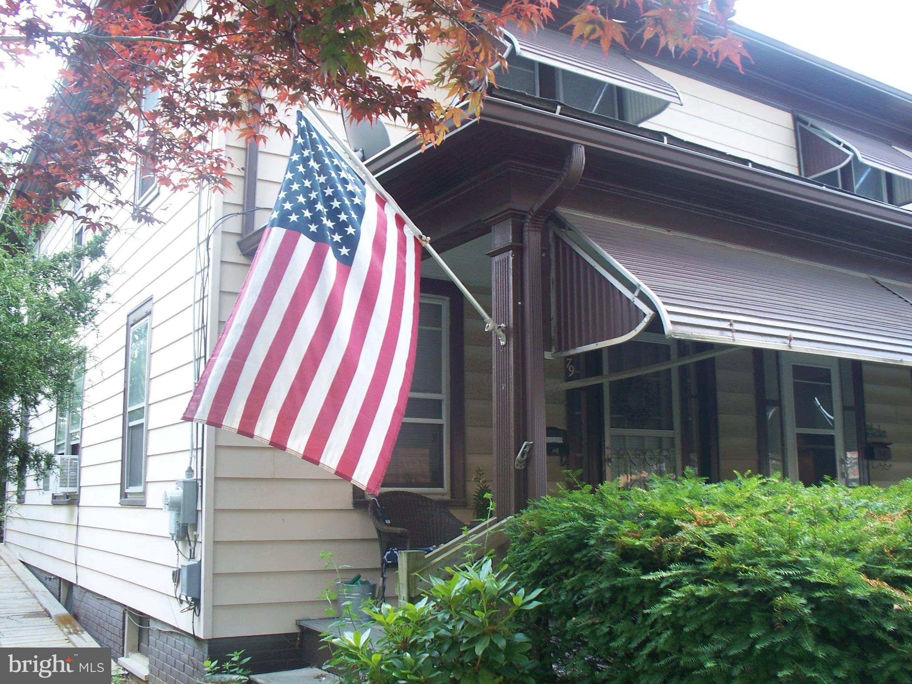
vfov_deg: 39.7
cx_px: 456
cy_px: 342
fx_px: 948
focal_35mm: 36
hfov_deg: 51.4
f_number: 2.8
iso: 80
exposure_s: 1/80
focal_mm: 7.54
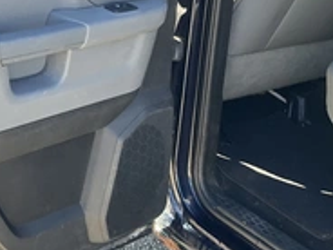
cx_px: 14
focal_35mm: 63
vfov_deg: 23.0
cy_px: 58
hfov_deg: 29.1
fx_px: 606
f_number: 1.8
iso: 25
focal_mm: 3
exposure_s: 1/122
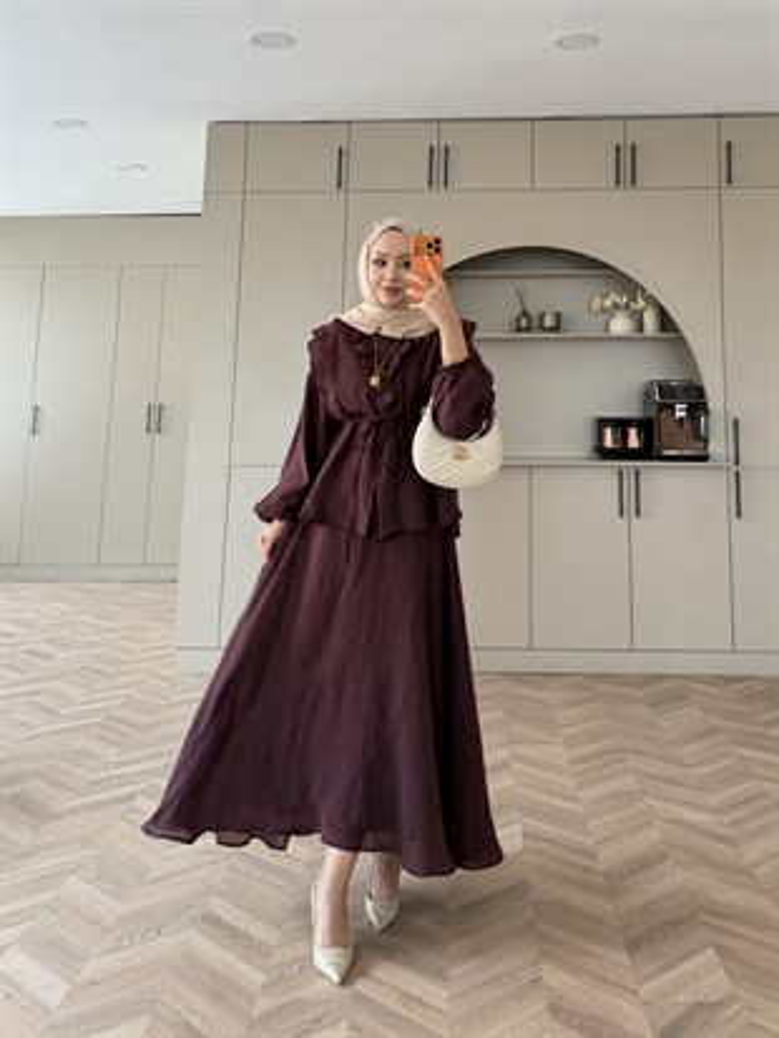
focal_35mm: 24
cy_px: 519
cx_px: 390
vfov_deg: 71.6
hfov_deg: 56.8
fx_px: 720
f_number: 1.78
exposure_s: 1/86
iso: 200
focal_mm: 6.76
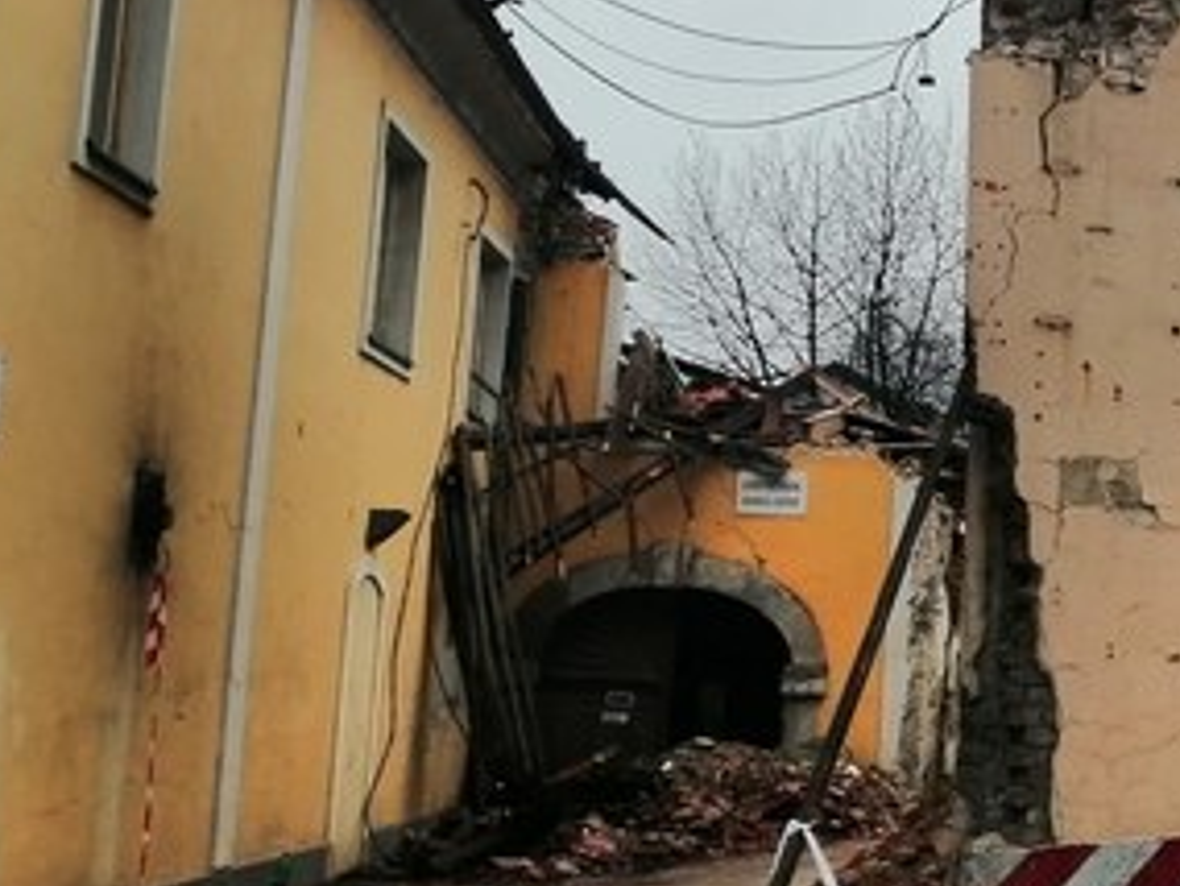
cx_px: 1602
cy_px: 344
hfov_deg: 23.1
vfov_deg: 20.2
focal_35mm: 73
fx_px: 2489
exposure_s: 1/460
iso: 50
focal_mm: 3.62
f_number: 1.8
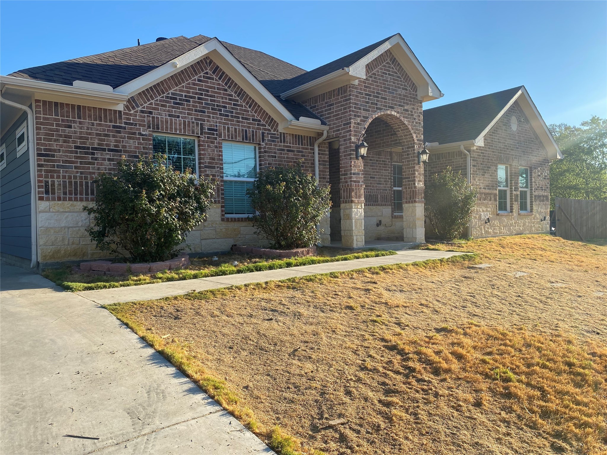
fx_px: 456
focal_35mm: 26
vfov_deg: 53.1
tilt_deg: -0.4
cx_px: 304
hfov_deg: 67.3
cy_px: 228
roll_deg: +2.2
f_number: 1.8
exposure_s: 1/1330
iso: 32
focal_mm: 4.25
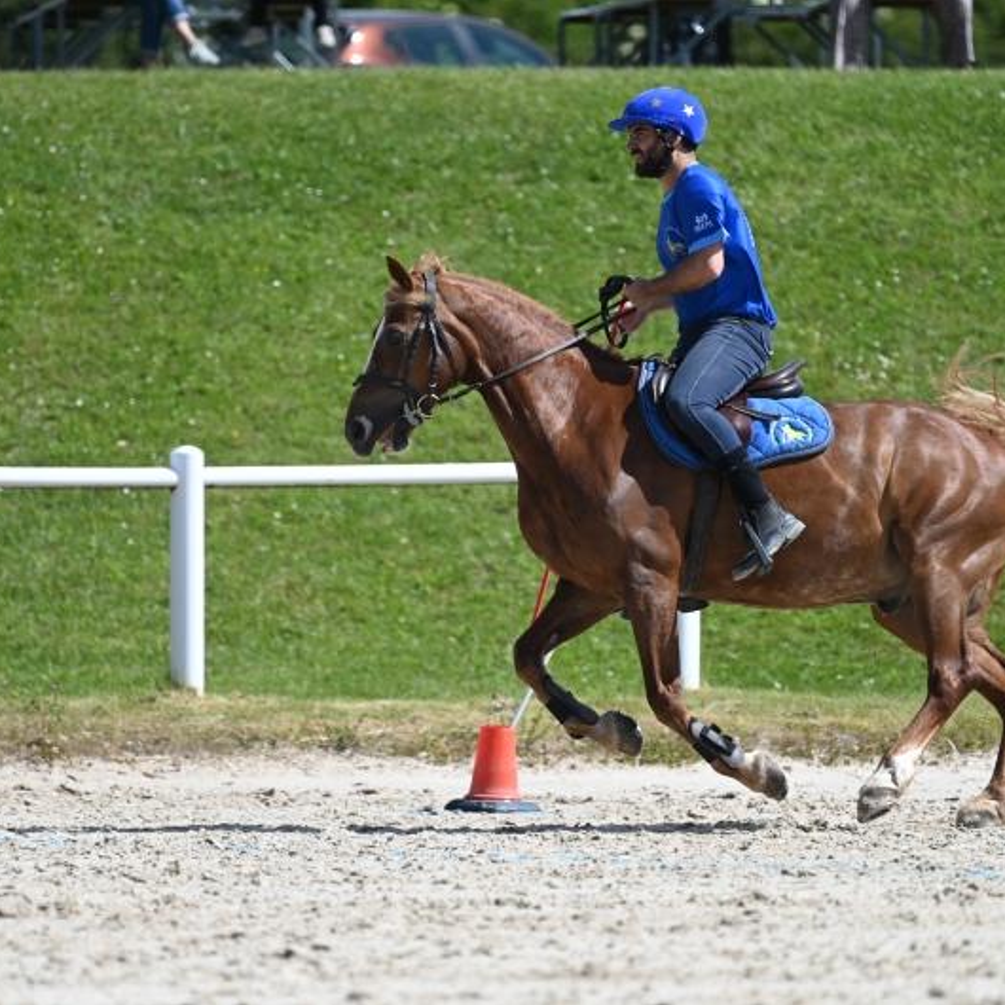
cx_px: 504
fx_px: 16850
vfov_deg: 3.4
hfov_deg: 3.4
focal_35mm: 513
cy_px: 502
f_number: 5.6
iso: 280
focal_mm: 400
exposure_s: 1/1250
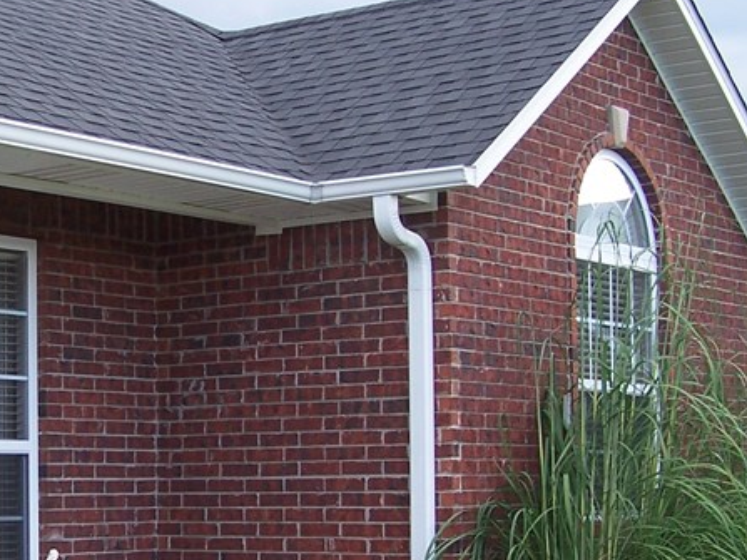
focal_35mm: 87
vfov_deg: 16.9
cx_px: 122
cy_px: 376
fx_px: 1877
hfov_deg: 22.1
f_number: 2.8
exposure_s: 1/100
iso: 80
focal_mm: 6.3
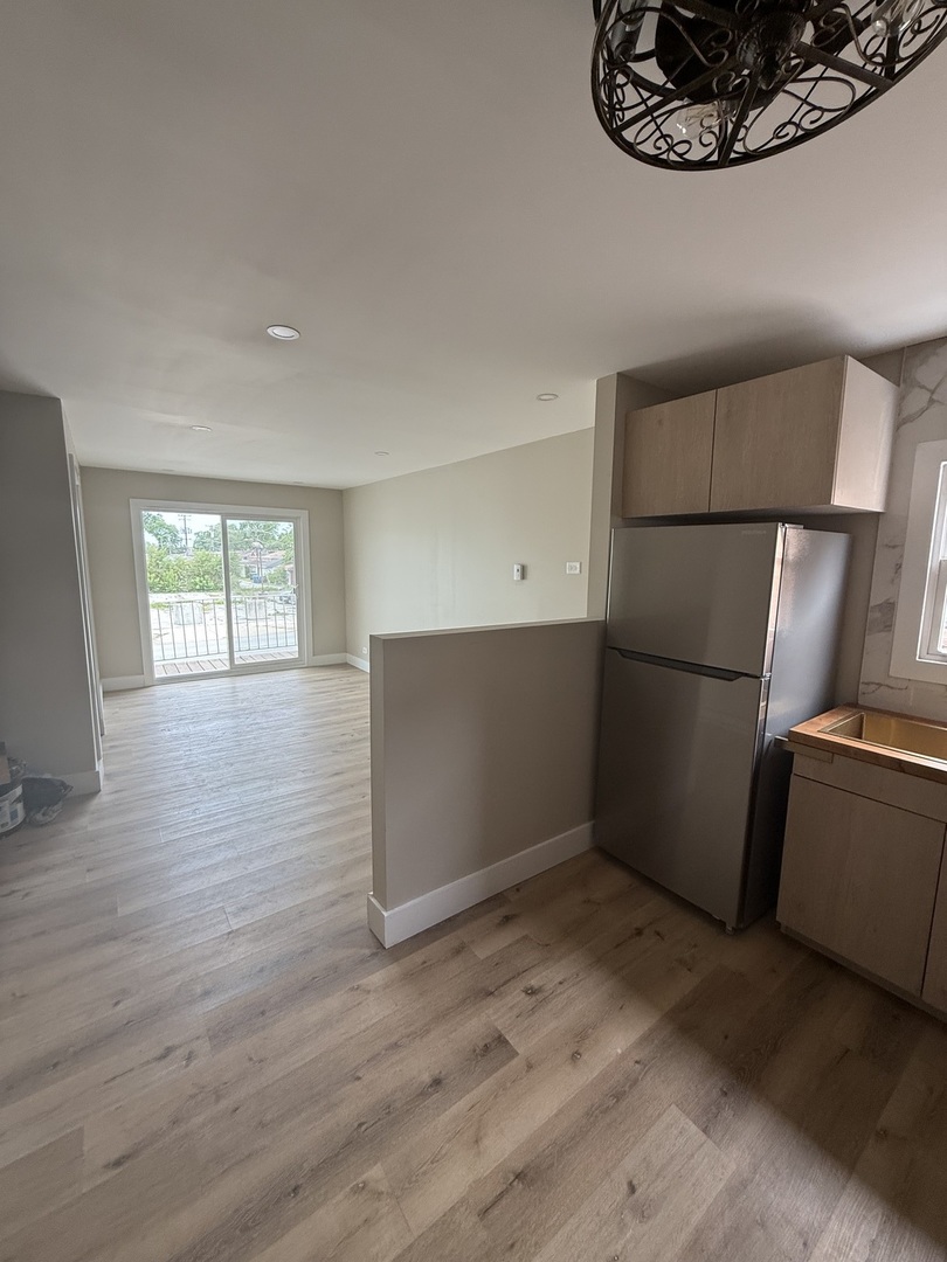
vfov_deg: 102.1
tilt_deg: -6.9
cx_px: 474
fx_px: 511
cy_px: 631
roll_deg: -1.3
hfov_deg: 85.7
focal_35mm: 14
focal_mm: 2.22
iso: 160
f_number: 2.2
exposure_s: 1/99
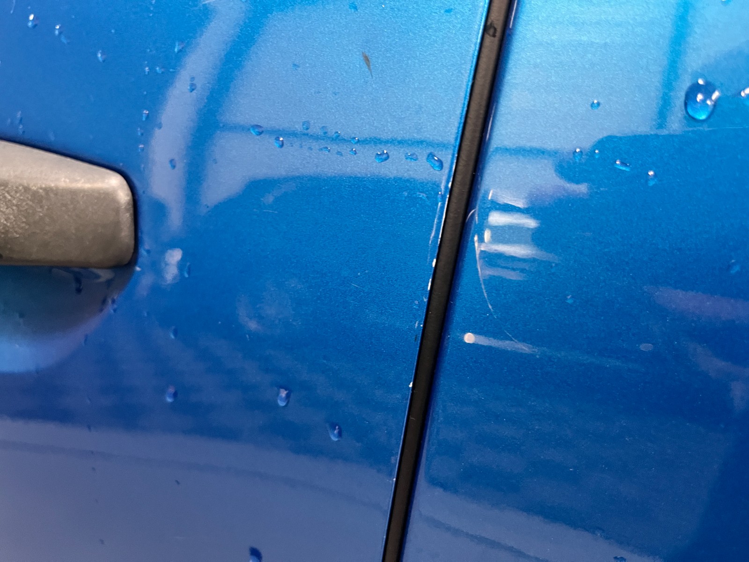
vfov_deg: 53.1
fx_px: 563
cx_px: 374
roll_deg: -0.6
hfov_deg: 67.3
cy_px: 281
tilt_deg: -22.6
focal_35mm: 26
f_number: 1.6
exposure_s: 1/33
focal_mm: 5.1
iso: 640
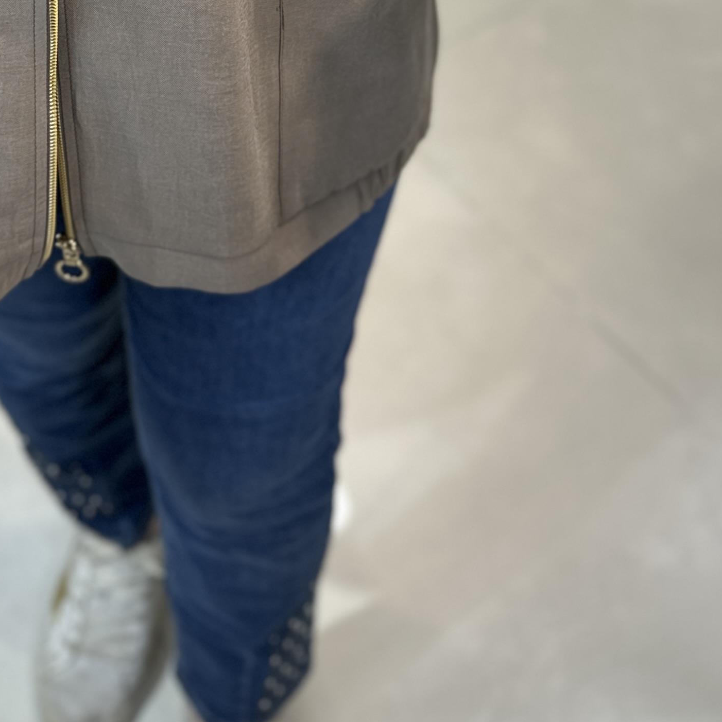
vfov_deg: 25.4
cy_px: -133
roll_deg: -1.0
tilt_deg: -38.1
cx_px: 188
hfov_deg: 27.8
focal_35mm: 61
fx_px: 1439
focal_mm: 6.86
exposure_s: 1/491
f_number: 1.78
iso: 80
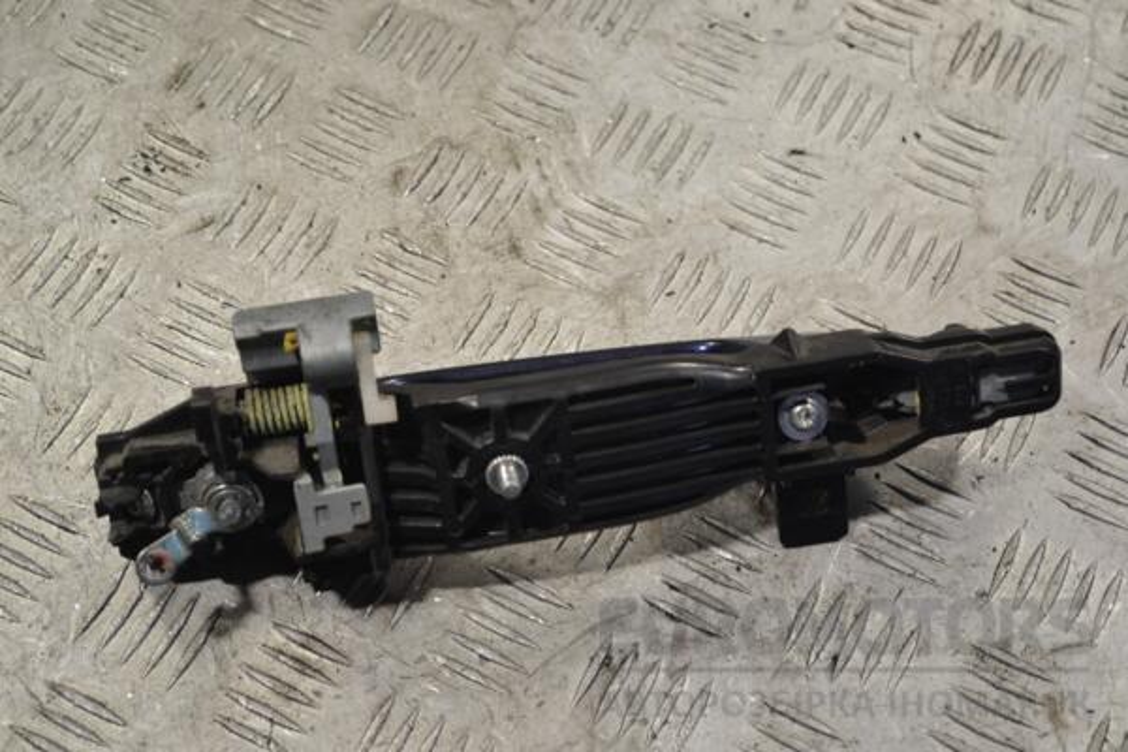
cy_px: 376
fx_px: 2068
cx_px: 564
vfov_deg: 20.6
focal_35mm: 66
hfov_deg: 30.5
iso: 400
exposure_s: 1/100
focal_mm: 44
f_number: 5.3
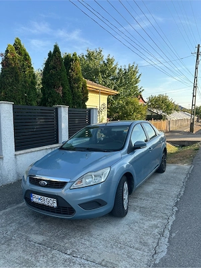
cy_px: 134
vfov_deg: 71.6
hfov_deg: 56.8
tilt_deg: -7.2
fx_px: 186
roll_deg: -1.9
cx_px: 100
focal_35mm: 24
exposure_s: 1/1357
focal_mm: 6.86
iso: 80
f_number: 1.78
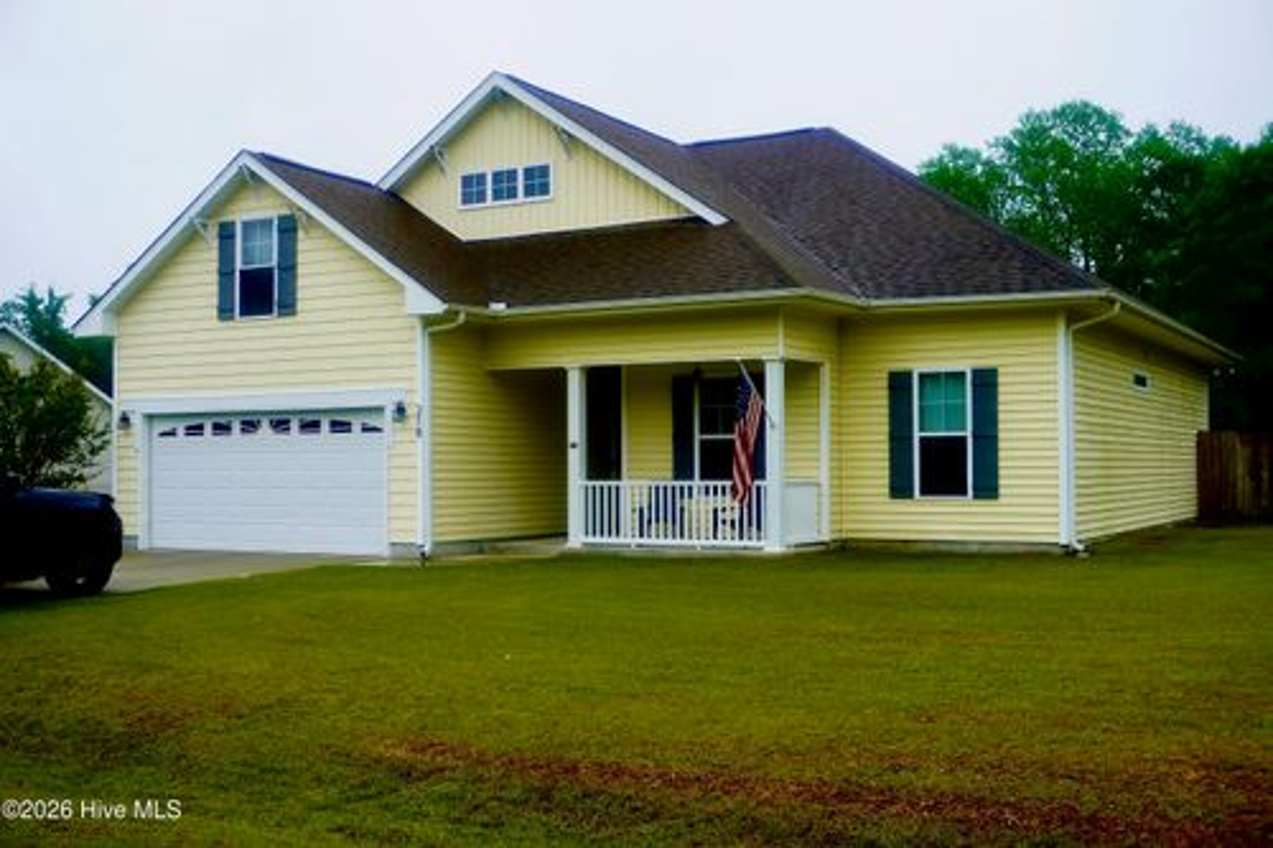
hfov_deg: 47.9
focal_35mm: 40
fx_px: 1432
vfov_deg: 33.0
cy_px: 424
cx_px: 636
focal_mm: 27
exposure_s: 1/80
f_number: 6.3
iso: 100
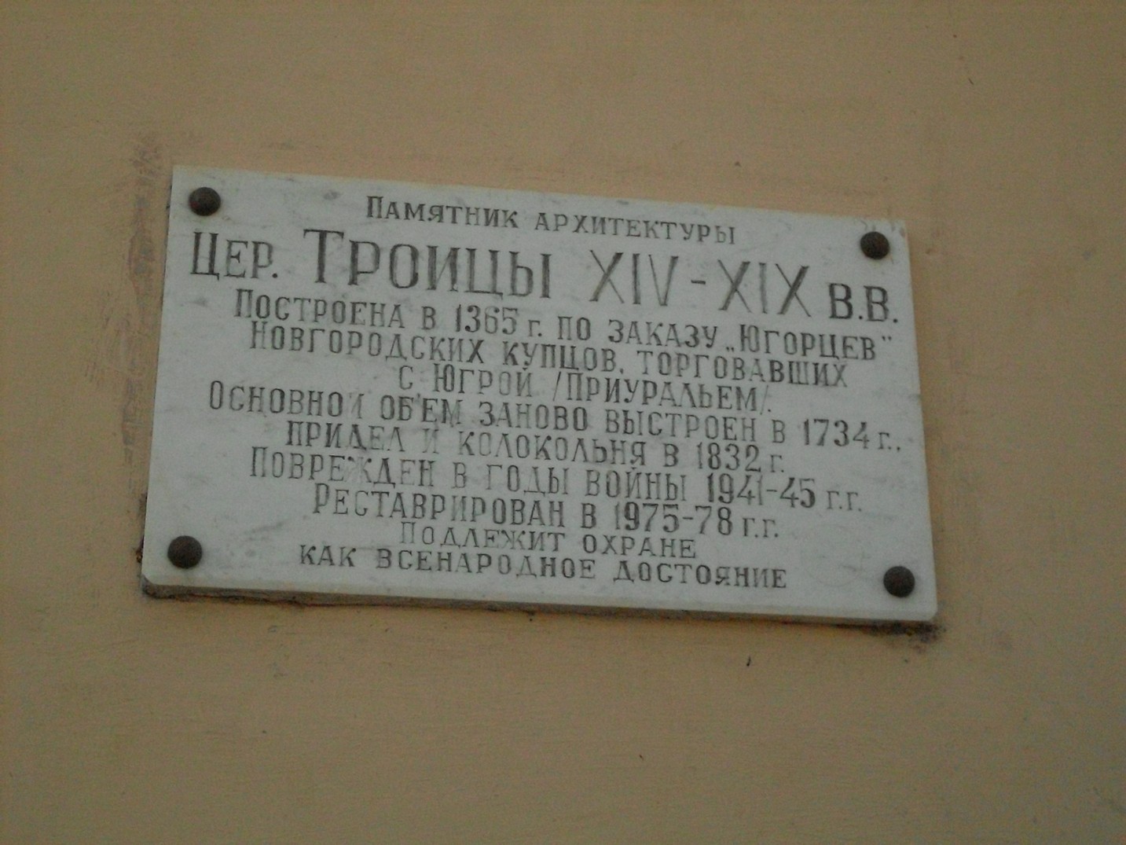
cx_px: 563
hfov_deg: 24.1
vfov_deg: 18.2
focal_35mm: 81
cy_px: 422
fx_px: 2635
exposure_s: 1/1000
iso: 400
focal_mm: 13.5
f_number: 4
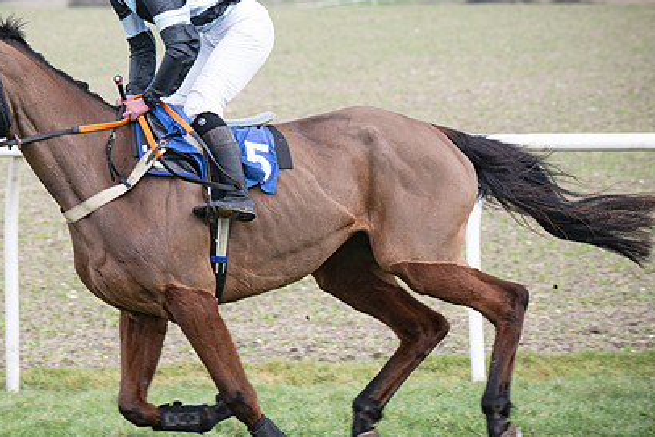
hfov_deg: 6.8
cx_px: 157
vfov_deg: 4.6
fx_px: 5496
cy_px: 270
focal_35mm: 302
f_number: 4
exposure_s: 1/500
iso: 200
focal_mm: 102
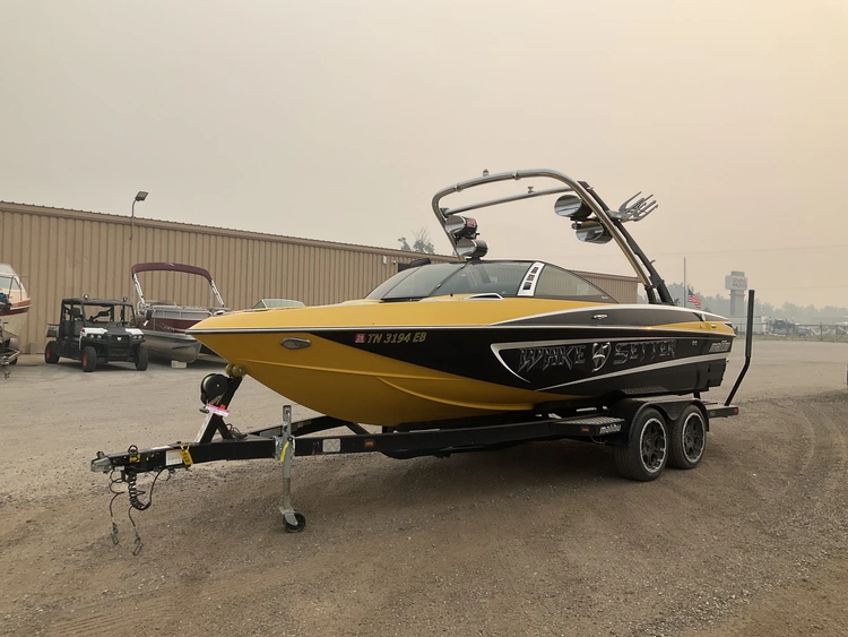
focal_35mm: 29
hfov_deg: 61.6
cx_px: 424
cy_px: 318
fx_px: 711
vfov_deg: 48.3
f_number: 1.8
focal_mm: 3
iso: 25
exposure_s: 1/1342
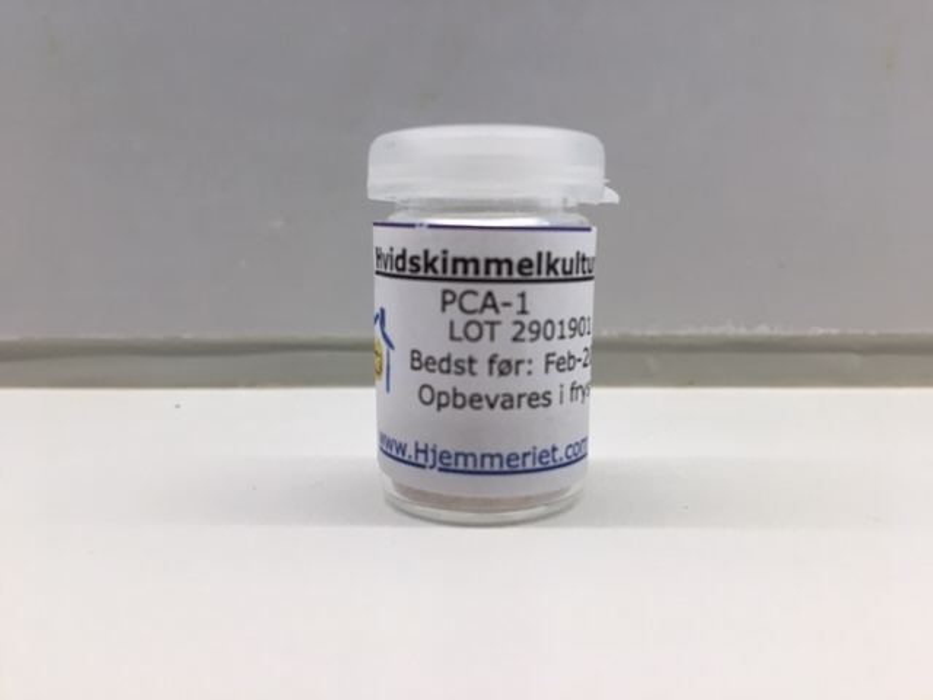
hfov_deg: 61.7
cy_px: 350
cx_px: 466
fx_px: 782
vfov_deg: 48.2
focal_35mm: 29
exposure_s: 1/33
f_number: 2.2
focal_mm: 4.15
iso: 25
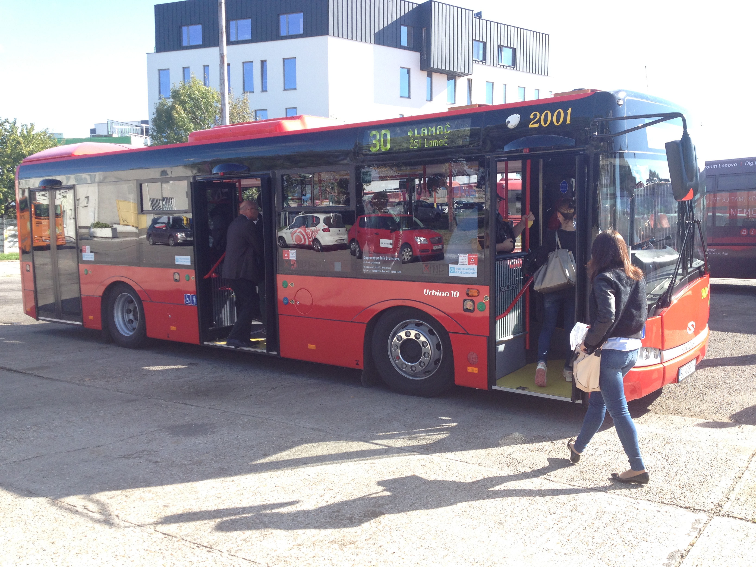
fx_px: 764
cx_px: 378
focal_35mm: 35
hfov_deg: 52.6
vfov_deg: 40.7
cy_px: 284
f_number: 2.4
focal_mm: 4.28
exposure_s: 1/386
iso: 50
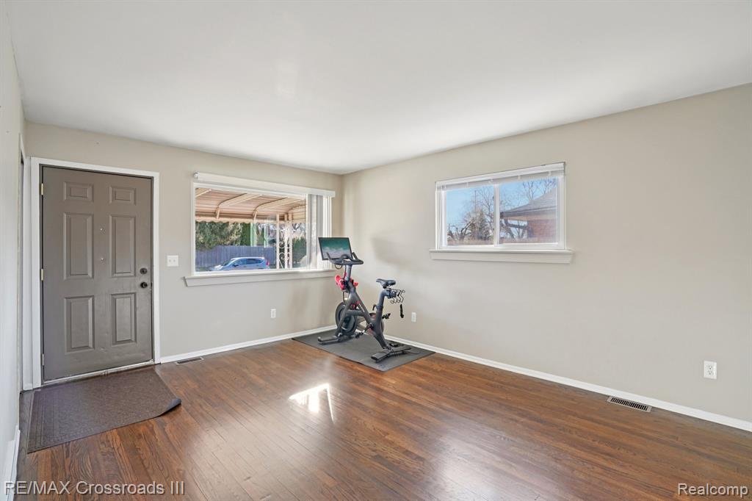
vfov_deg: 73.7
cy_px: 250
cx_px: 376
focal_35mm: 16
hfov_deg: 96.8
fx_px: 334
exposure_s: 1/25
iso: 400
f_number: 8
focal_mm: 16
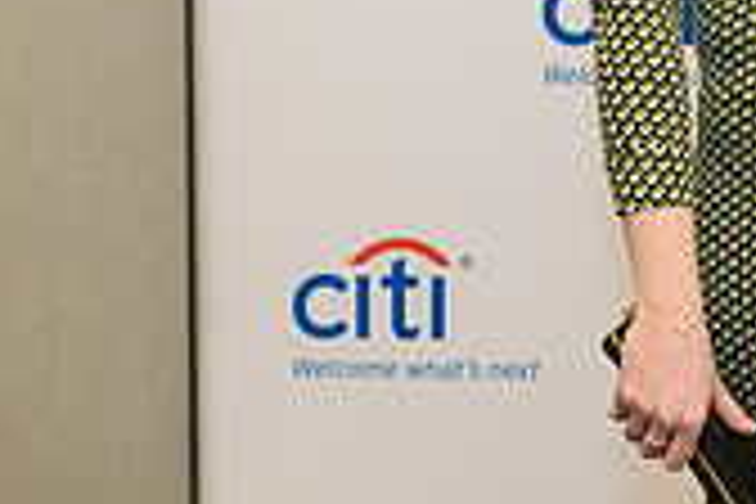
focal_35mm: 190
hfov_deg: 10.7
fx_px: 3990
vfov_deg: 7.1
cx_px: 832
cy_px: -236
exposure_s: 1/125
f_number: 4
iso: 800
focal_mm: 55
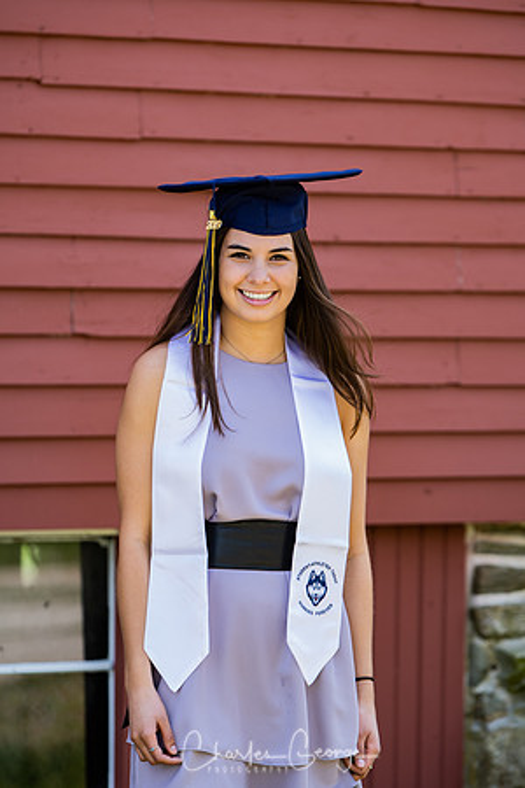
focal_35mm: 202
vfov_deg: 10.2
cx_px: 262
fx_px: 4429
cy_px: 394
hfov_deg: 6.8
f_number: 2.8
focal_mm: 135
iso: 100
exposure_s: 1/250
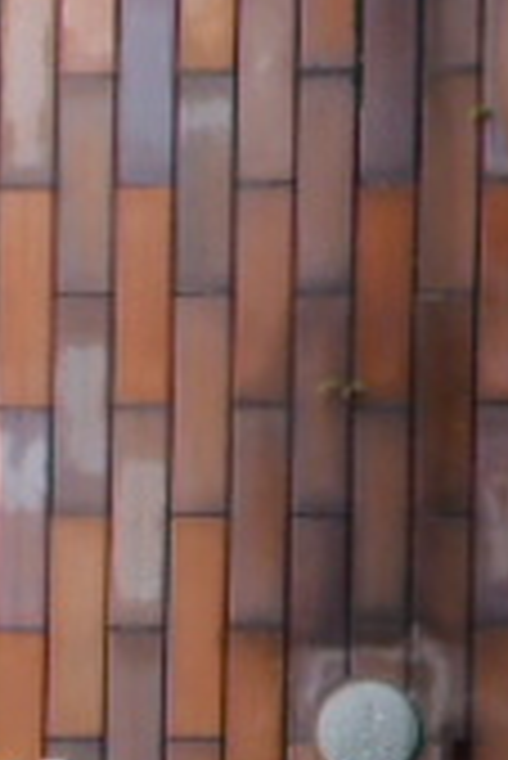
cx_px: -868
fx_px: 8491
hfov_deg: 3.4
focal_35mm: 402
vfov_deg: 5.1
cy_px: 854
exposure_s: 1/30
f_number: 5.1
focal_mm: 18.2
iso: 200
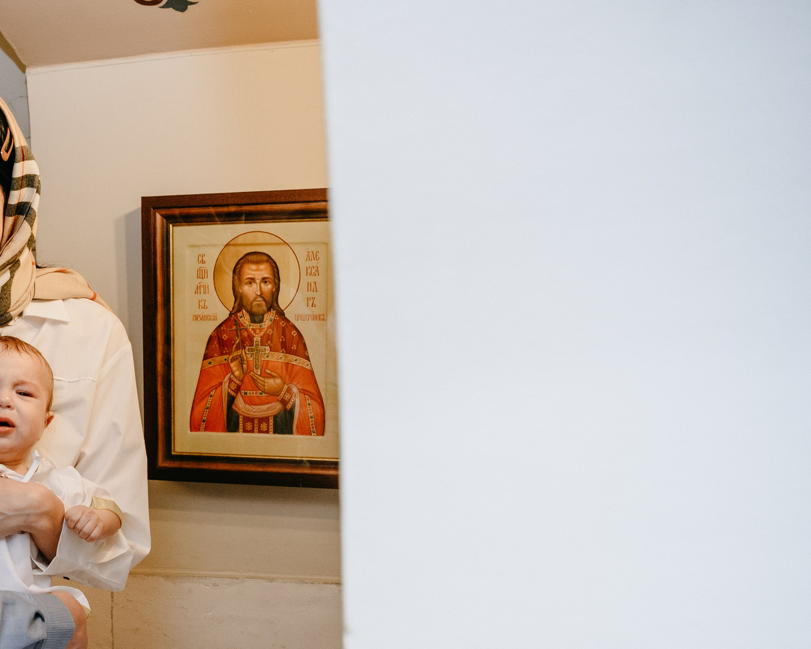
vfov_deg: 26.8
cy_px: 483
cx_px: -10
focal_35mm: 56
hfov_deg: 31.0
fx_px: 1344
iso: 640
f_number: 3.5
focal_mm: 28
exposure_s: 1/160
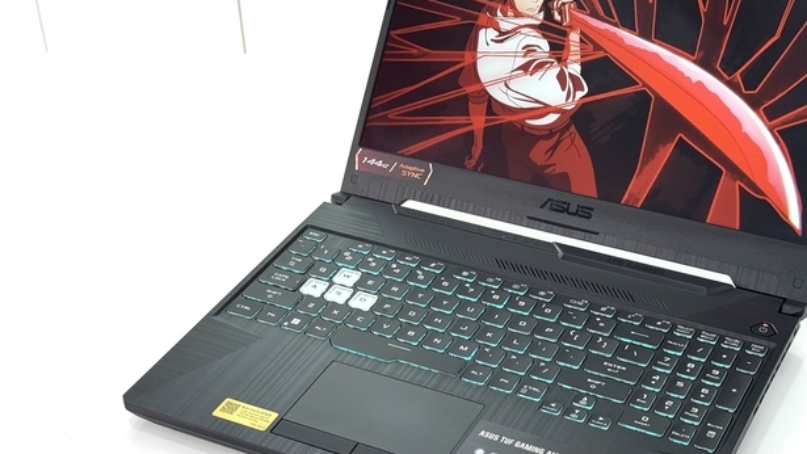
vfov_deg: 17.7
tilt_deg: -31.0
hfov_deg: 30.9
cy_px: 217
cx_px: 499
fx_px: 1455
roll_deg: +2.8
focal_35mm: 68
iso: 50
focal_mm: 6.76
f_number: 1.78
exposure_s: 1/121
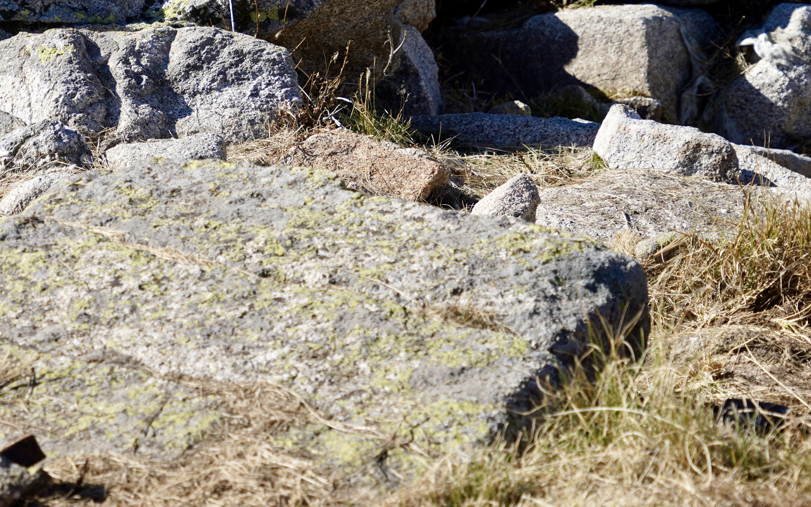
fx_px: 4133
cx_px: 142
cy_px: 175
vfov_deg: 7.0
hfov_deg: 11.2
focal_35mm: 187
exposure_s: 1/250
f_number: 7.1
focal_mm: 92
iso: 100
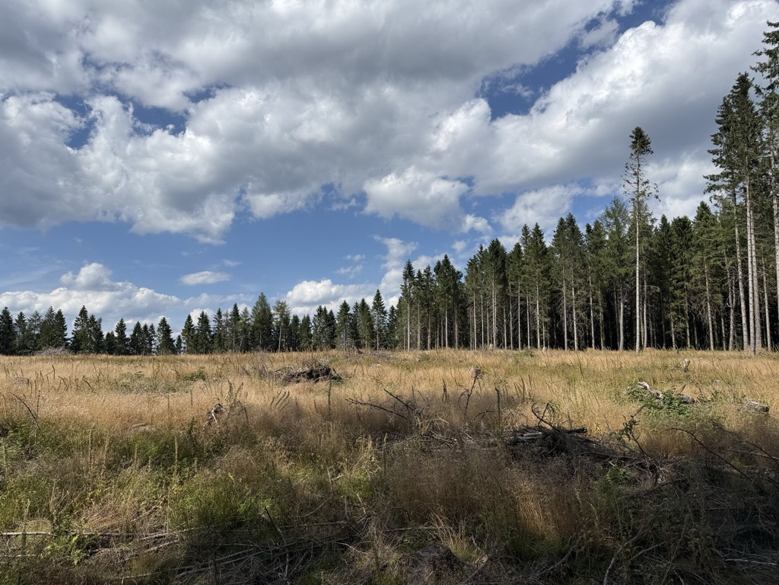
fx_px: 540
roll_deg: +0.4
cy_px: 292
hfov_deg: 71.6
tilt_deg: +6.5
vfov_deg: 56.8
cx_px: 390
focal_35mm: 24
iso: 80
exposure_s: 1/6711
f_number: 1.78
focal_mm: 6.76
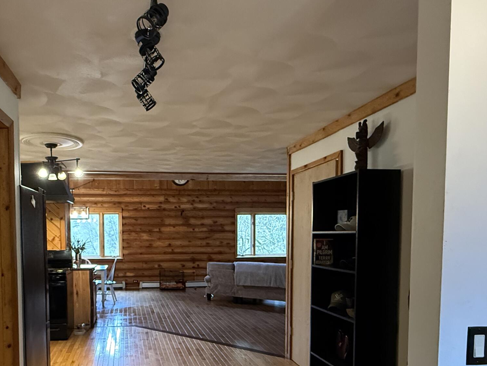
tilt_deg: -2.3
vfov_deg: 48.4
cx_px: 173
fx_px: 394
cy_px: 259
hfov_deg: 62.3
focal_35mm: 28
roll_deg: +0.7
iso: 640
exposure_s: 1/60
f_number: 2.2
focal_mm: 2.22
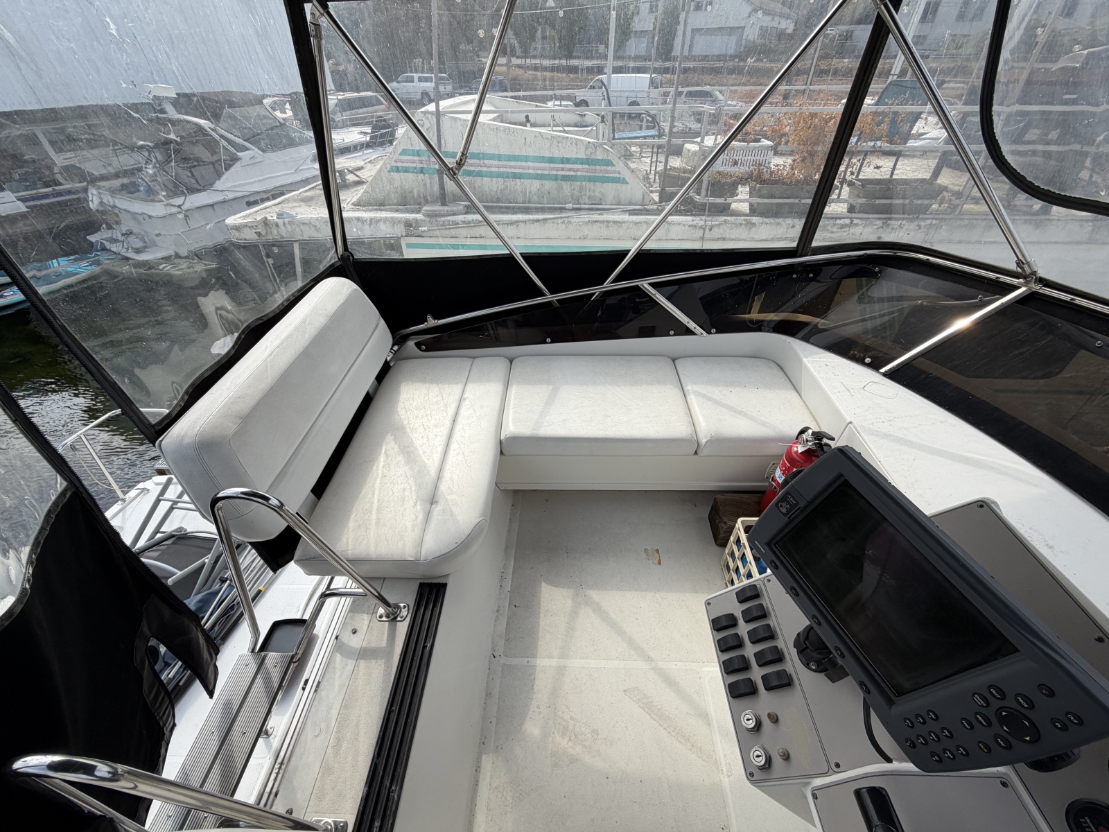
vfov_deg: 85.7
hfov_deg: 102.1
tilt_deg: -39.4
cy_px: 416
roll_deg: +0.3
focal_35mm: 14
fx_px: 449
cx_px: 554
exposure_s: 1/770
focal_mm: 2.22
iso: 32
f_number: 2.2
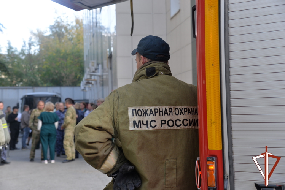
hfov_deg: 34.5
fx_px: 459
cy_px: 95
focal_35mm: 58
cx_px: 142
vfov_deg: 23.4
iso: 250
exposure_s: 1/125
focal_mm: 58
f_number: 5.6
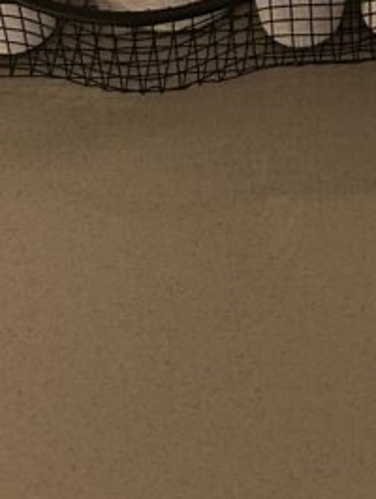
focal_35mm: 100
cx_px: 376
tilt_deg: -35.7
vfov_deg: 16.9
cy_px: -345
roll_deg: +1.5
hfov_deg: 14.6
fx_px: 1446
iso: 160
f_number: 1.5
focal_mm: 5.7
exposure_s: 1/60
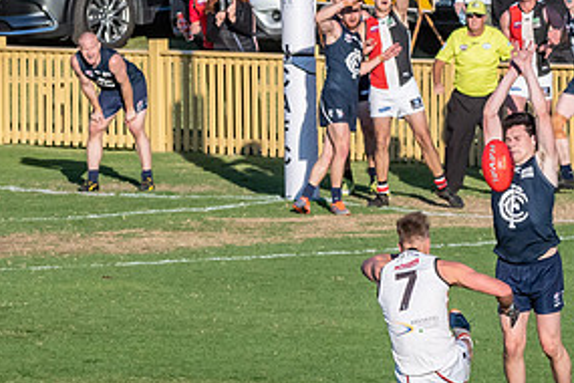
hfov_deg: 2.5
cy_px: 313
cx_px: 382
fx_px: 13313
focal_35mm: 835
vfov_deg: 1.6
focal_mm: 210
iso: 800
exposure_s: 1/2500
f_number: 10
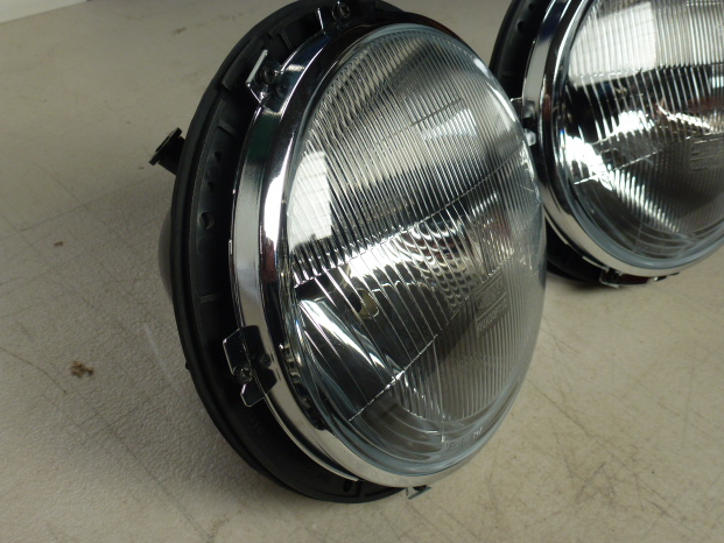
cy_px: 270
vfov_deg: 41.8
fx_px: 711
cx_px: 357
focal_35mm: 34
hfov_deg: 53.9
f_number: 3.6
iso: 100
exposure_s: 1/80
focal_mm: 5.9
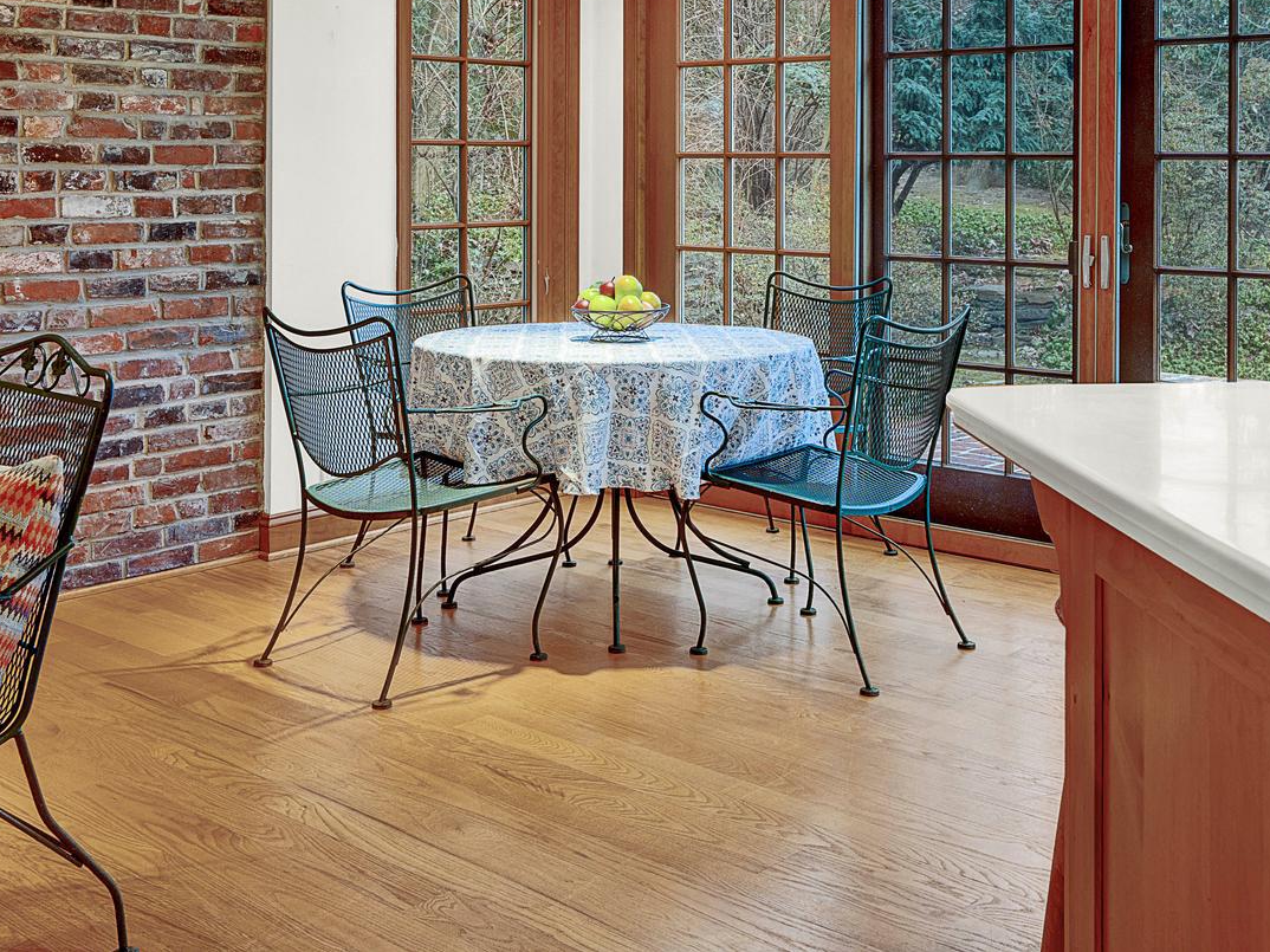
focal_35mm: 44
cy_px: 146
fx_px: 1614
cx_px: 700
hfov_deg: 42.9
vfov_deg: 31.7
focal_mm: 24
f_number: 8
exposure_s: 1/5
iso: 320
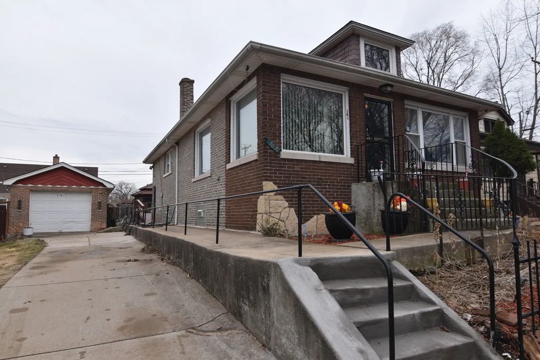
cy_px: 180
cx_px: 270
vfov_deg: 59.5
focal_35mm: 21
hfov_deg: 81.2
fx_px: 315
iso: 200
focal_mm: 14
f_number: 6.3
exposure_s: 1/250
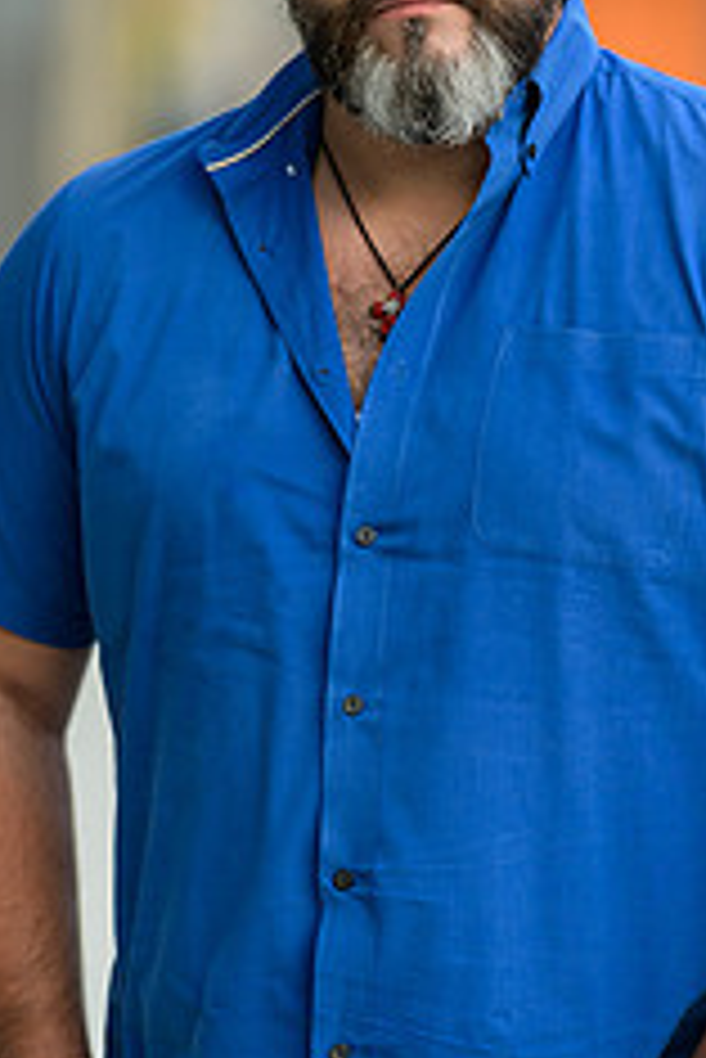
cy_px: 365
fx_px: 7578
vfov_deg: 8.0
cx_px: 409
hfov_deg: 5.3
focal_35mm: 258
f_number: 2
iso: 200
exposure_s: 1/250
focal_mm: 135
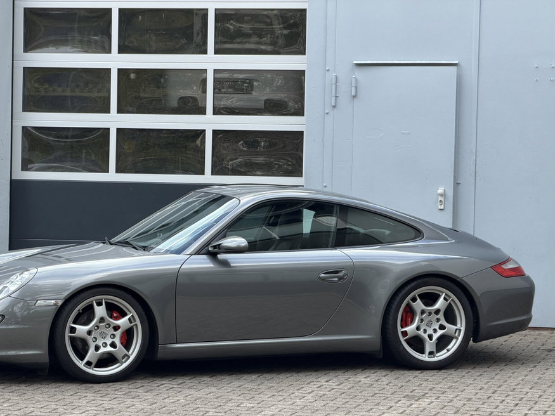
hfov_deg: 16.8
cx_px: 233
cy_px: 242
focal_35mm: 117
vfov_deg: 12.7
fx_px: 1876
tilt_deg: -2.2
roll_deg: -1.1
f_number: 2.8
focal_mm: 16.89
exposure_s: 1/157
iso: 50
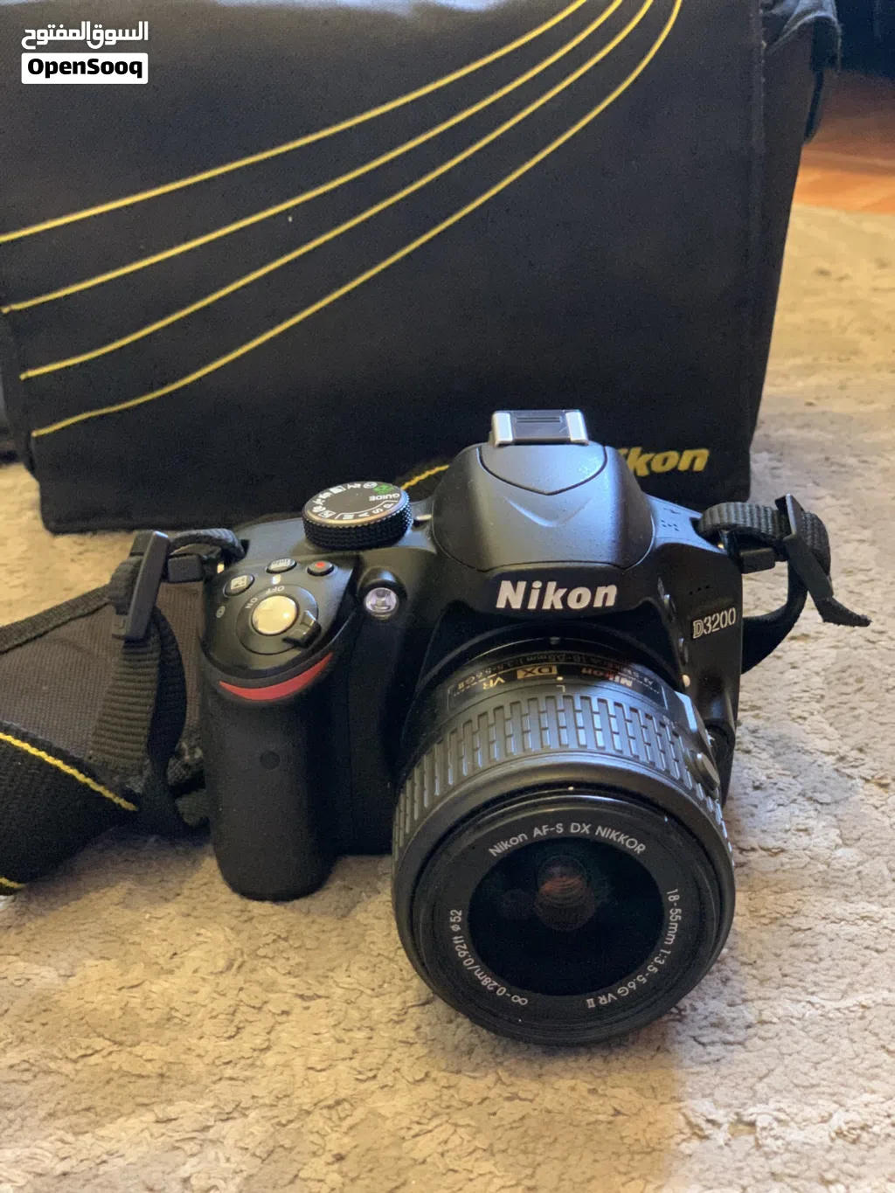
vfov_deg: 36.8
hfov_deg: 28.0
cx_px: 448
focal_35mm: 52
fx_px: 1792
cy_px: 596
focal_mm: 6
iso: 800
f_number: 2.4
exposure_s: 1/30
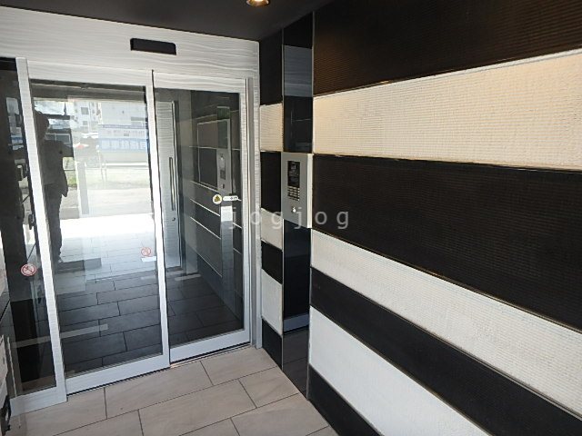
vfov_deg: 63.4
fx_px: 353
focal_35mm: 21
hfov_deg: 79.0
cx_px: 291
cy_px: 218
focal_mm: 3.7
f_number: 3.5
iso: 200
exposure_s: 1/60
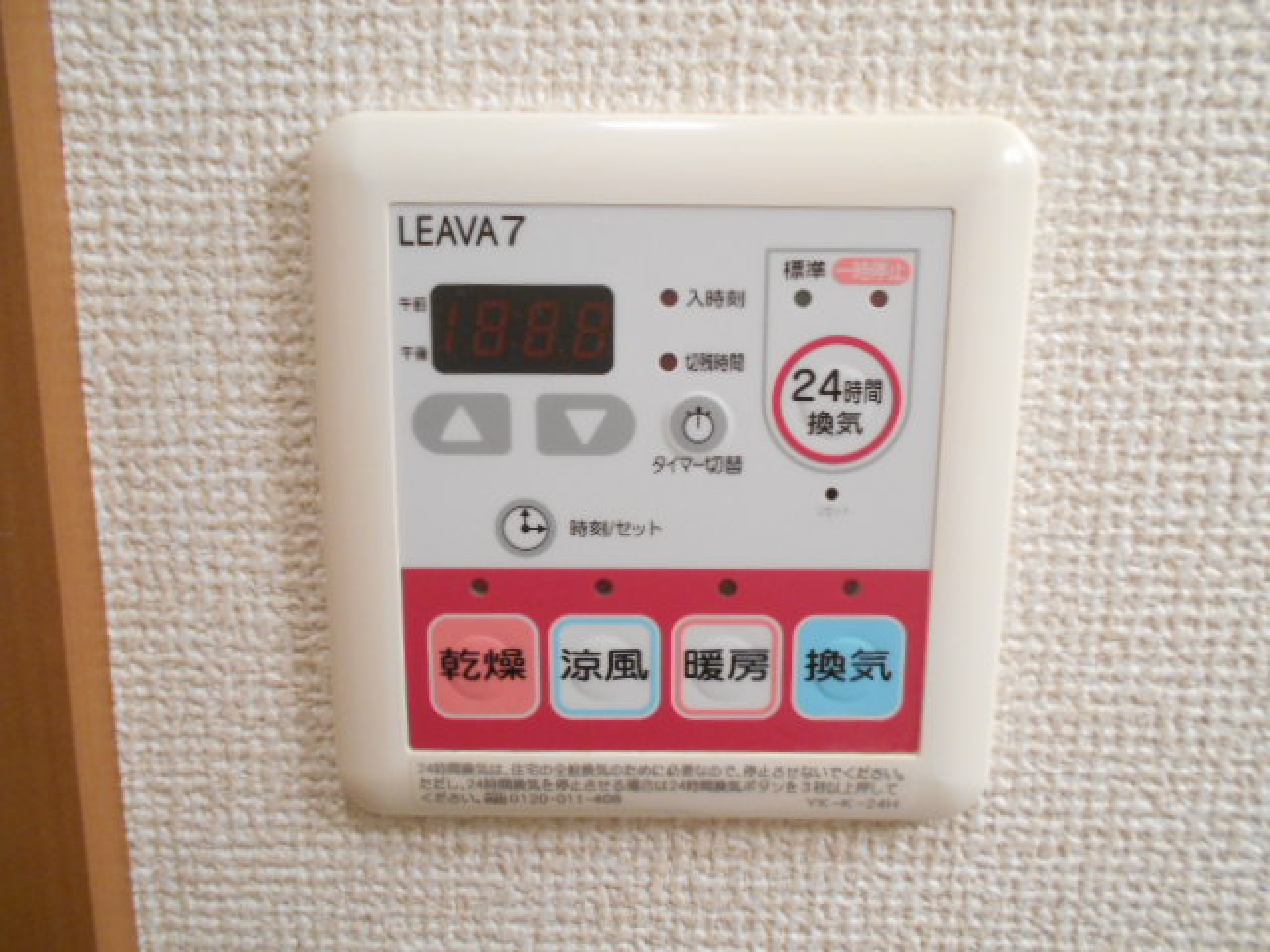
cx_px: 635
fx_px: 954
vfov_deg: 53.1
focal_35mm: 26
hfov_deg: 67.3
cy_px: 476
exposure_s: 1/25
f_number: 3.2
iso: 400
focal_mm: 4.6
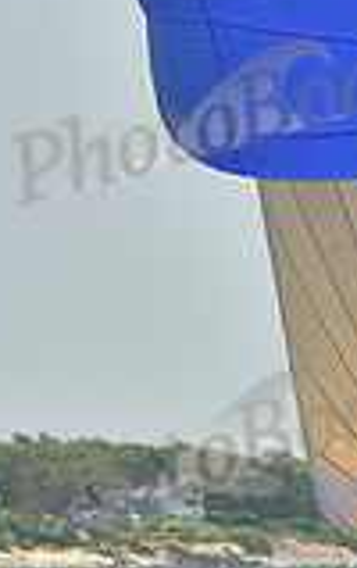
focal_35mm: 501
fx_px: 7764
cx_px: 703
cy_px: 577
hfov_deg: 2.6
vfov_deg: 4.2
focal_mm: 135
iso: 250
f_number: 5.6
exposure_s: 1/640
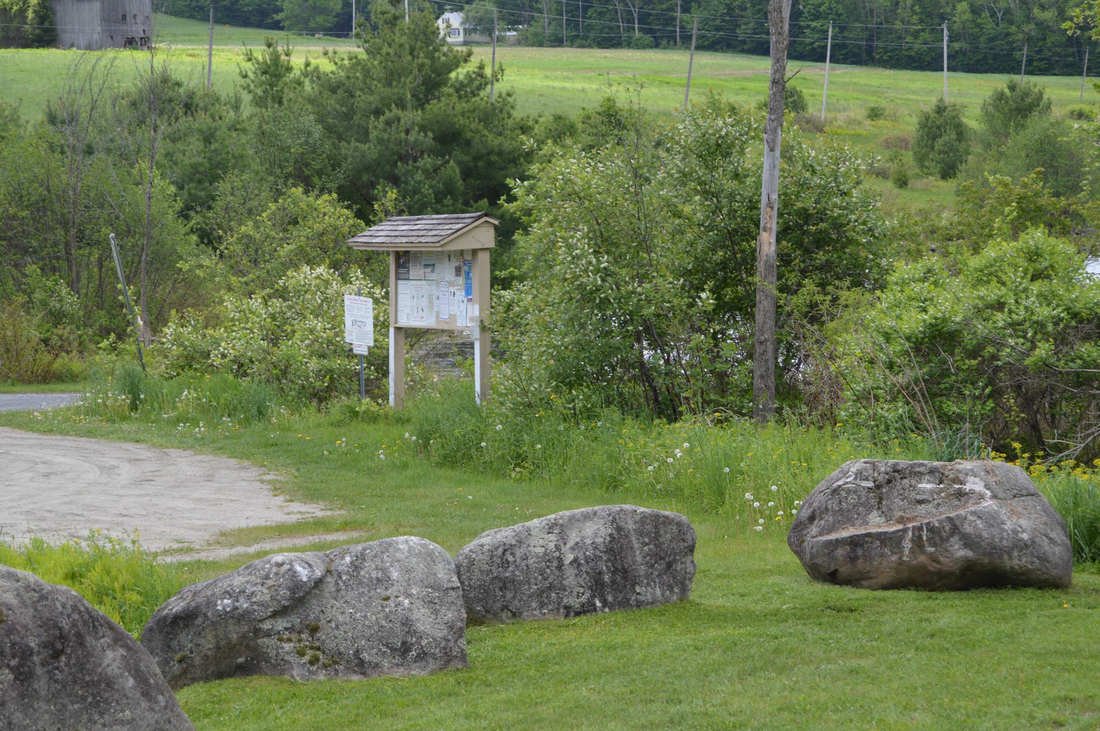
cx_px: 602
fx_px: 2979
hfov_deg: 20.9
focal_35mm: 98
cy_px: 407
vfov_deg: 14.0
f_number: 6.3
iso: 100
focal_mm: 55
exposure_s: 1/160
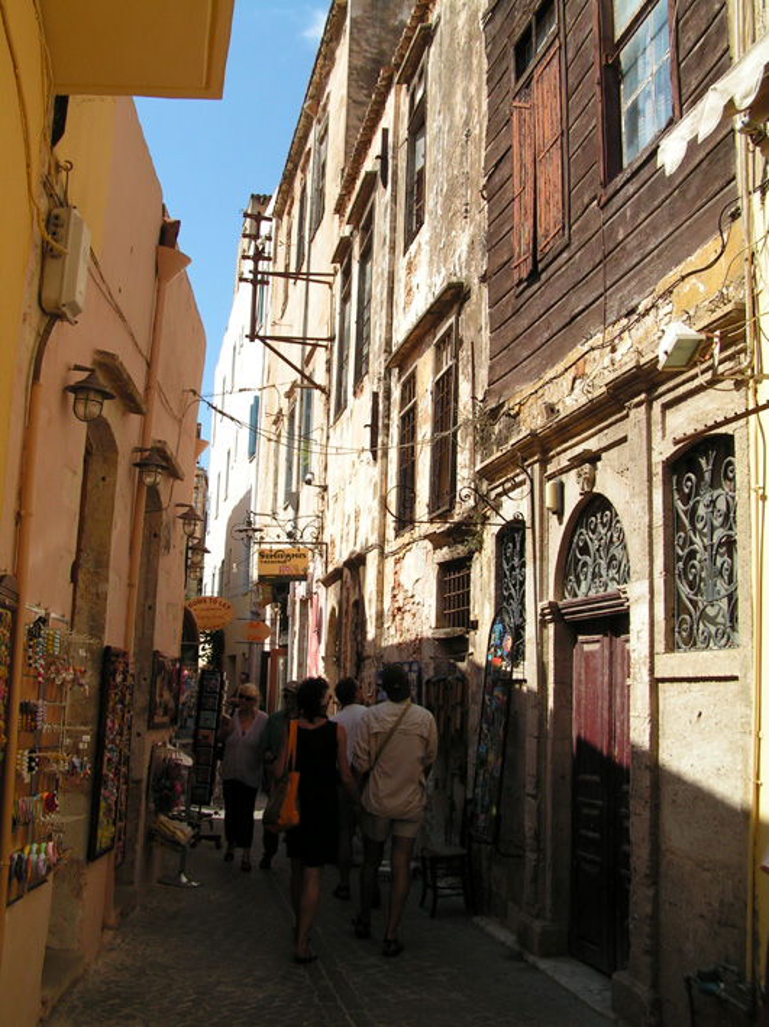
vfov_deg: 49.0
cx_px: 384
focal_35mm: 38
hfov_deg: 37.7
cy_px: 514
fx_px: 1127
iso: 50
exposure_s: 1/400
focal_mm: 6.3
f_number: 5
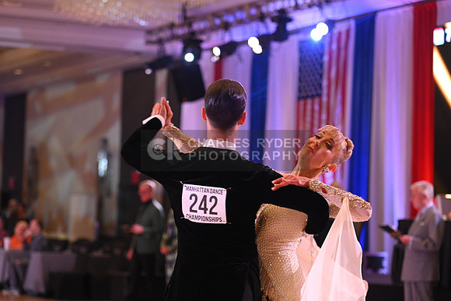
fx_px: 1378
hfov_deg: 18.6
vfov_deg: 12.5
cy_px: 150
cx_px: 226
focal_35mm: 110
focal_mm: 110
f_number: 4.5
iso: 1600
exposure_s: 1/200
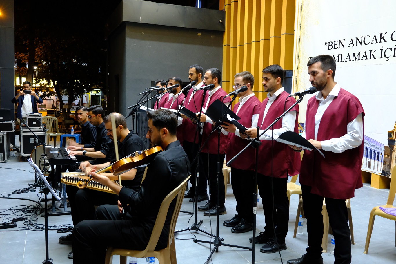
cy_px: 132
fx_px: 363
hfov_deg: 57.2
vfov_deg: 40.0
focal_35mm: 33
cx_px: 198
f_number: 4.5
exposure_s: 1/25
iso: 3200
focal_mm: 22.3
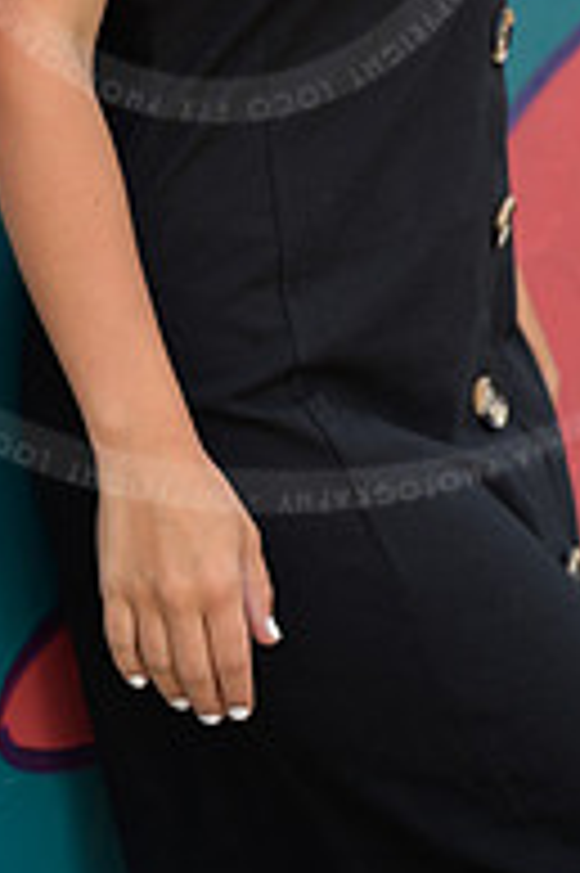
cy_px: -72
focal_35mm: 197
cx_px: 227
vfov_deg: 10.3
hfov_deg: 7.0
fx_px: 4769
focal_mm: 85
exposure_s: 1/320
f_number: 3.2
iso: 160
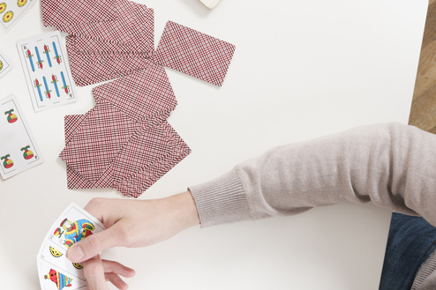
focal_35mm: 81
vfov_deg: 16.8
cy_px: 98
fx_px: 981
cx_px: 32
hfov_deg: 24.3
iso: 64
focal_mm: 40
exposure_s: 1/160
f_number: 6.3
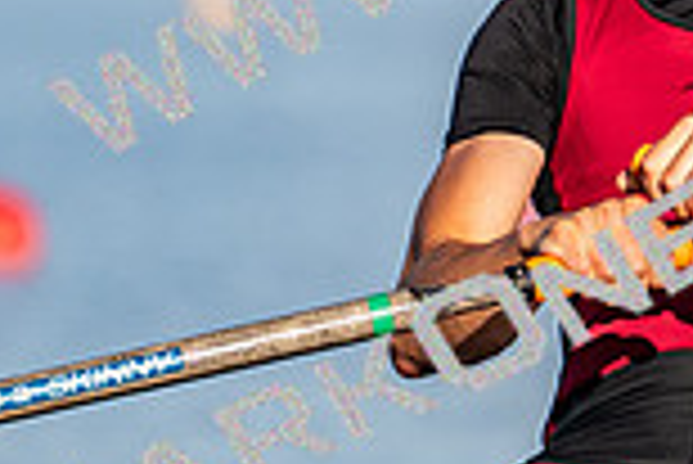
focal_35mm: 2258
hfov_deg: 0.9
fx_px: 43507
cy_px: 167
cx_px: 603
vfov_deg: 0.6
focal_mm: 400
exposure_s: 1/2500
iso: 200
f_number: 4.5
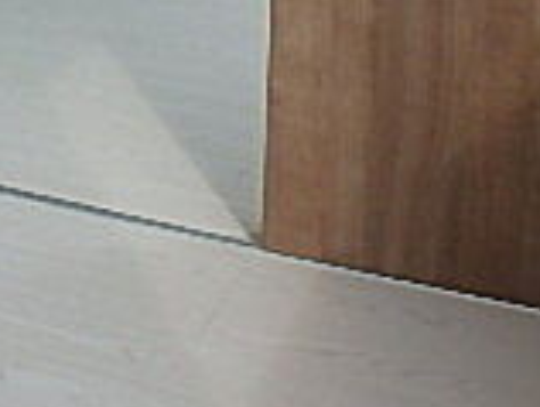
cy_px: -195
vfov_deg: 16.0
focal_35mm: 85
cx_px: -308
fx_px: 1328
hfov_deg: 19.5
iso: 125
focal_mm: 3.7
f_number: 3.5
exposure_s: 1/80
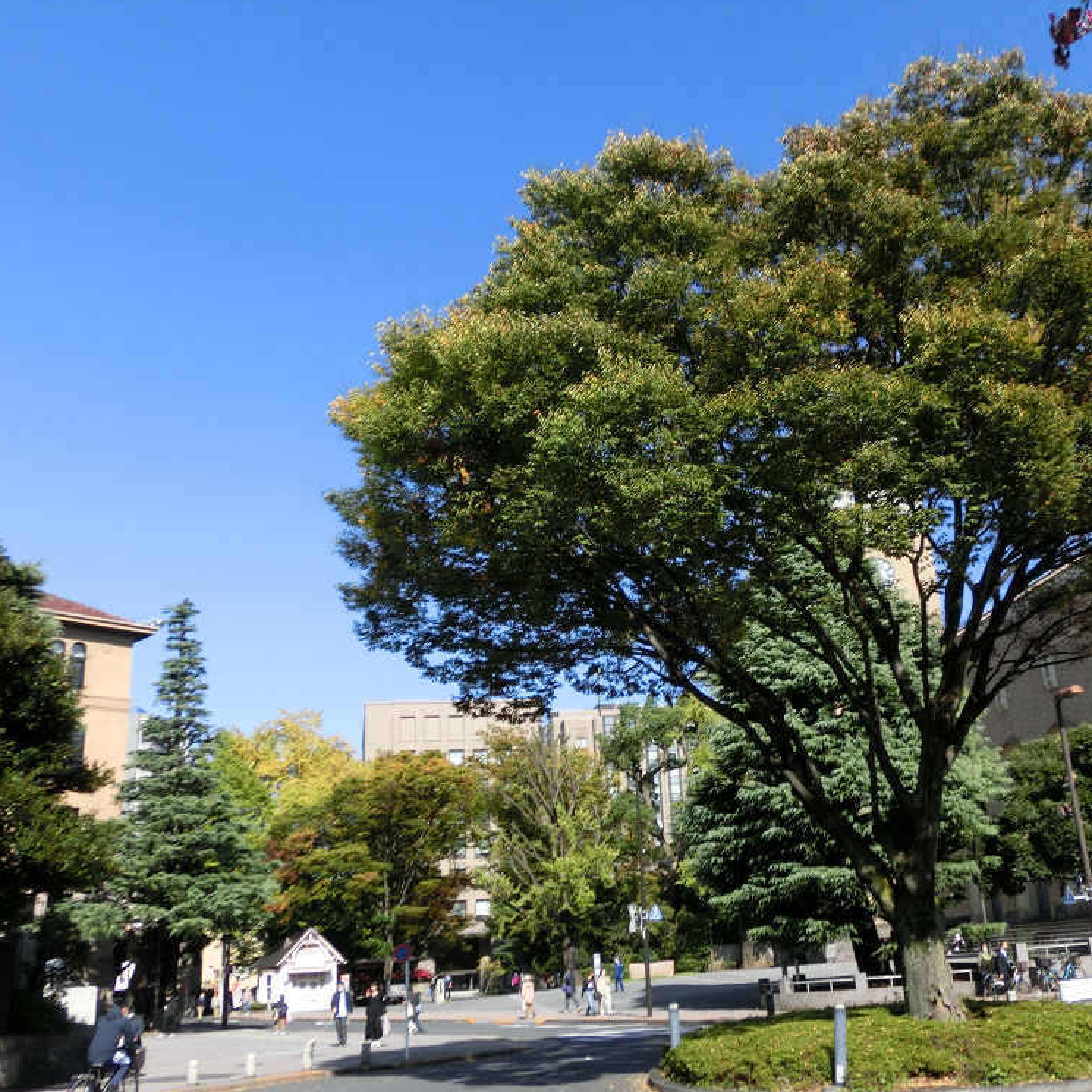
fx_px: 1213
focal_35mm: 34
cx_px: 664
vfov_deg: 48.4
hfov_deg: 48.1
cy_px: 556
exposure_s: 1/1000
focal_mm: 5
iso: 80
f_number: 3
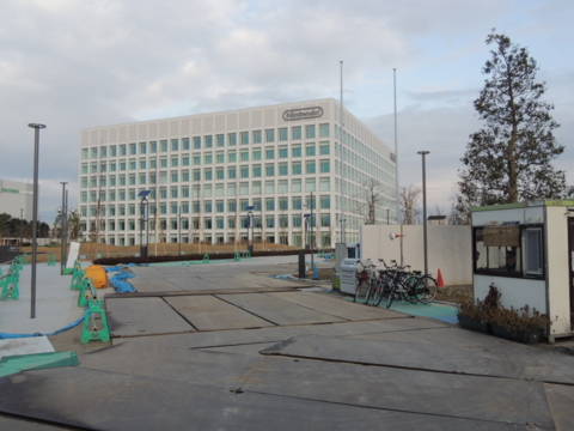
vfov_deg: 46.8
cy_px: 216
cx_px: 287
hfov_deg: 60.0
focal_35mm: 30
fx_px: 497
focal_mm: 5.3
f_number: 3.1
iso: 100
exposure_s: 1/400
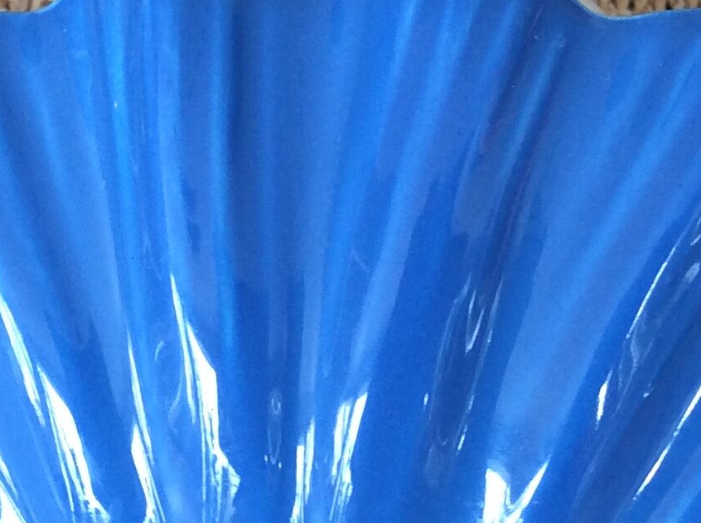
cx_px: 247
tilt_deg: -49.1
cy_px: 267
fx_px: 1982
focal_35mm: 98
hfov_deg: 20.0
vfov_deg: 15.1
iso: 64
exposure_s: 1/25
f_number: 2.4
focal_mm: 3.3
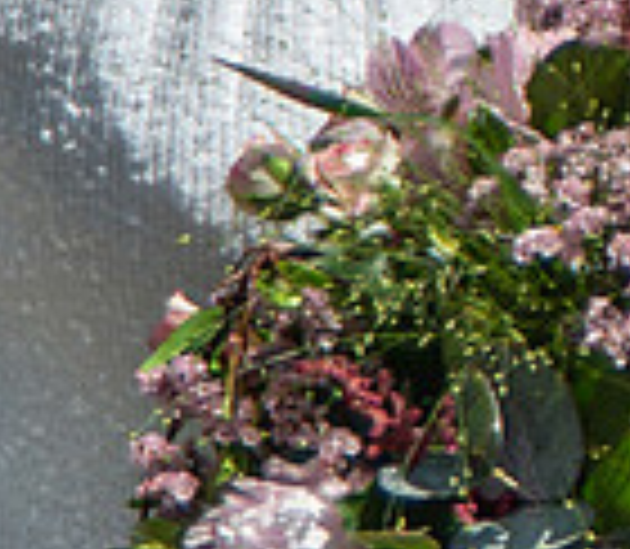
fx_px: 21031
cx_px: 734
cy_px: 219
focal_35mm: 1089
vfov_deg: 1.5
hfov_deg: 1.7
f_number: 5.6
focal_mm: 90
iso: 100
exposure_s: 1/500
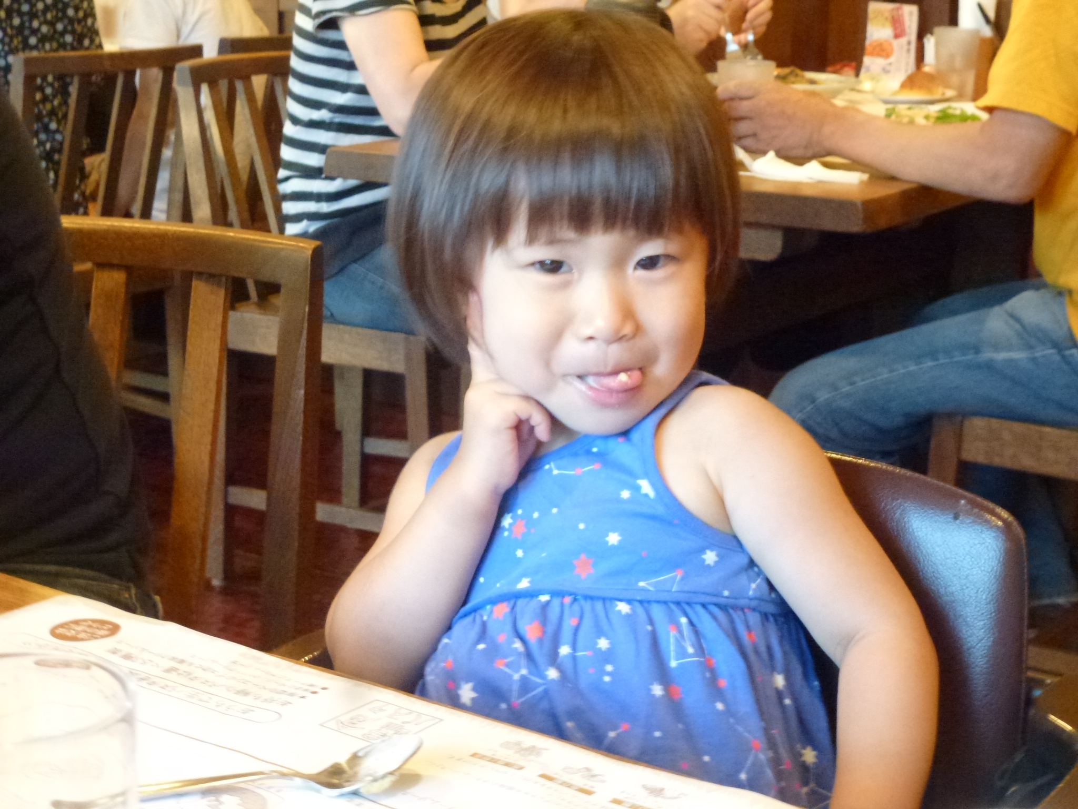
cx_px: 539
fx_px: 2024
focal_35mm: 65
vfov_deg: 22.6
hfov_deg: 29.8
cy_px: 404
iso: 800
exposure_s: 1/8
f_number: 4.6
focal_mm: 11.7
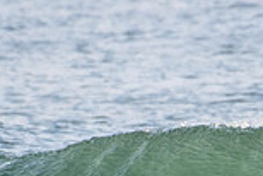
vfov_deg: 0.5
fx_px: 20657
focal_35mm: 2825
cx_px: 229
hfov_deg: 0.7
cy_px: 216
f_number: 5.6
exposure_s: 1/2000
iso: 800
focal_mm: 500
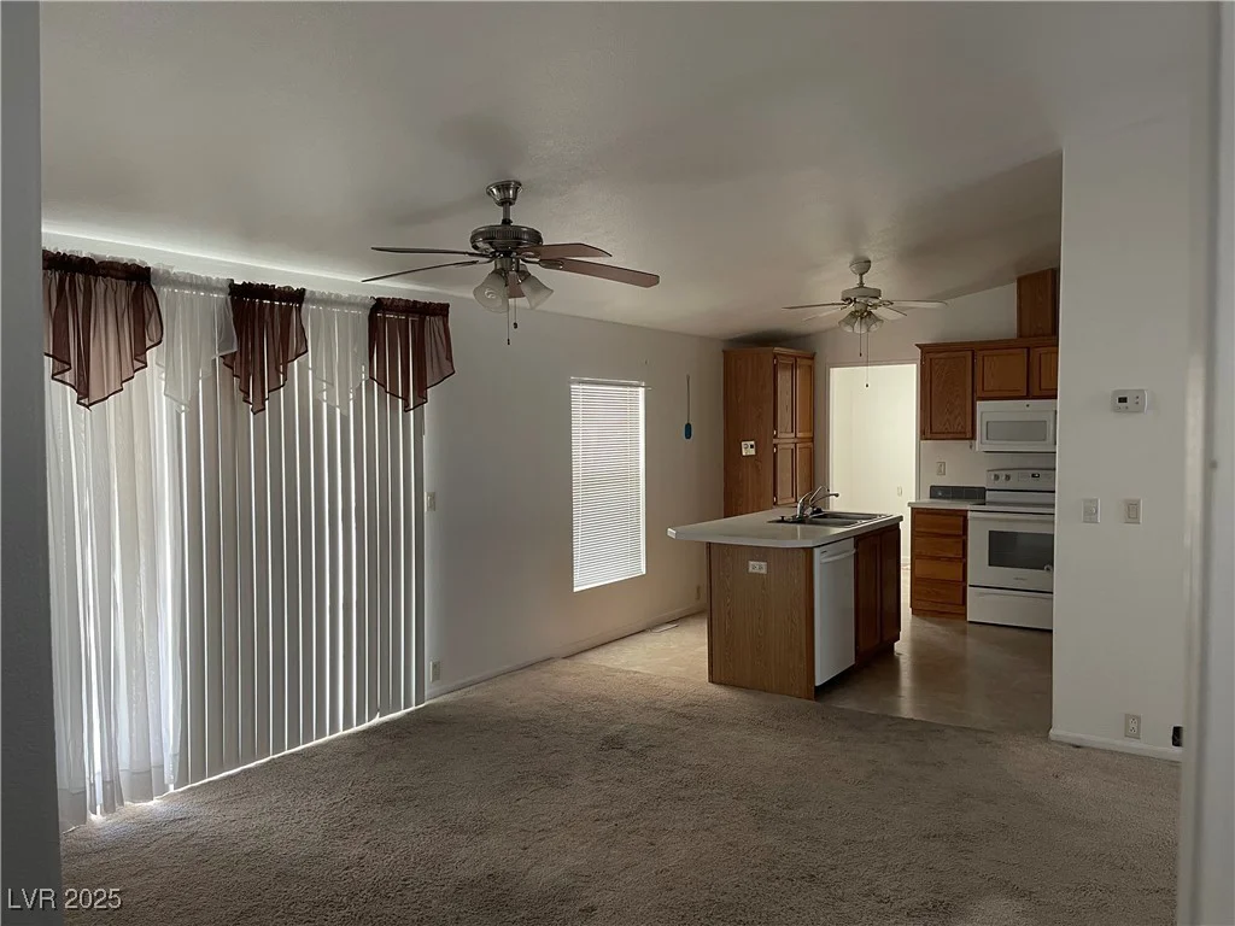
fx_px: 892
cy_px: 463
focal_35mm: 25
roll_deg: -0.1
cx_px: 618
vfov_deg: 54.9
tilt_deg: -3.6
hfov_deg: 69.4
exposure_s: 1/60
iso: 160
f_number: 1.6
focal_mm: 5.1
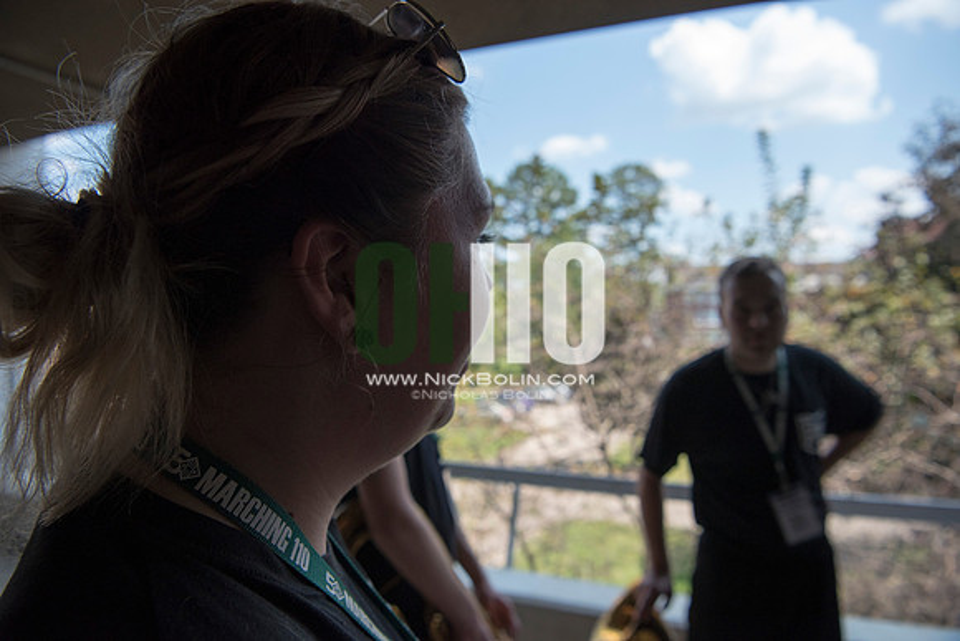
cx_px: 480
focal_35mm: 24
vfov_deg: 53.2
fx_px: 640
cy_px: 320
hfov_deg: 73.7
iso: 640
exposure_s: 1/1600
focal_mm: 24
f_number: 5
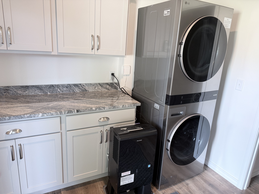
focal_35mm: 24
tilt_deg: -14.8
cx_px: 130
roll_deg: -3.2
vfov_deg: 56.8
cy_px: 97
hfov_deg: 71.6
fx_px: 180
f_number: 1.78
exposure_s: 1/71
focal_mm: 6.76
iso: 200
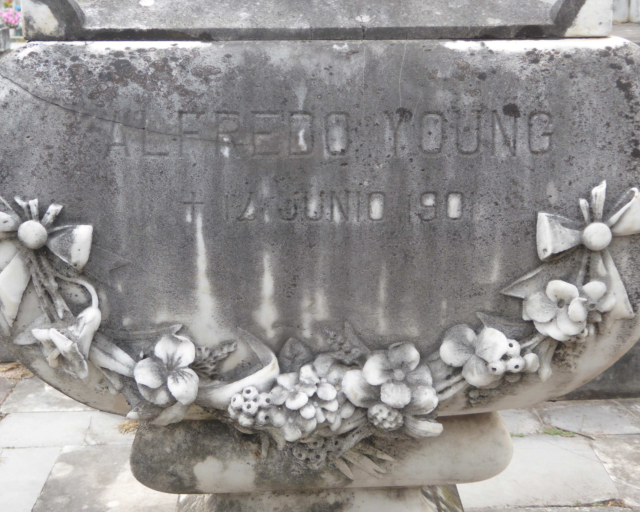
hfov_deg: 31.5
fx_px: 1136
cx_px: 319
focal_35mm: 60
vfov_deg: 25.4
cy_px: 257
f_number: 4.1
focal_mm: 9.6
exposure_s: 1/100
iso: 80
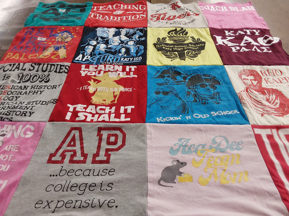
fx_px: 234
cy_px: 108
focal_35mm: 28
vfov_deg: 49.7
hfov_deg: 63.4
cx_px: 144
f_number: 1.9
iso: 100
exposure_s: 1/60
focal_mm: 2.91
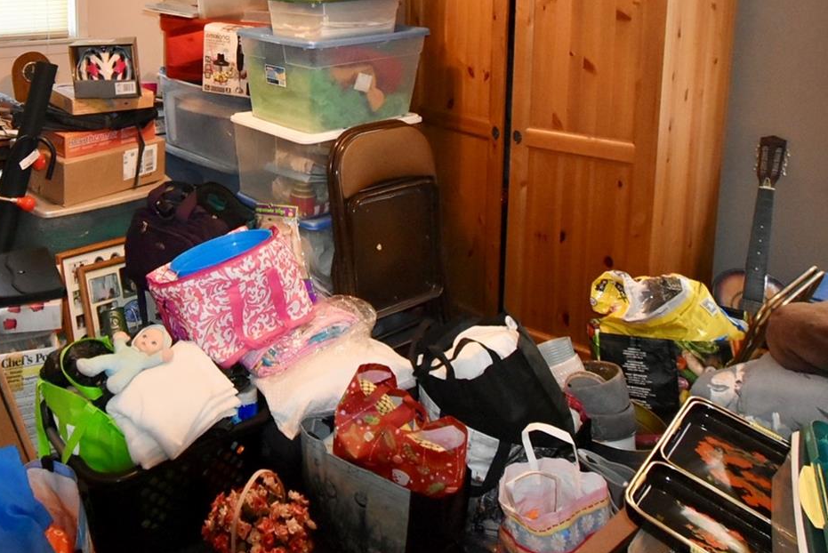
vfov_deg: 37.7
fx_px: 759
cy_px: 67
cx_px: 245
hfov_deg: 55.4
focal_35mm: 33
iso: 2200
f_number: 4.5
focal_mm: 10
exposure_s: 1/60
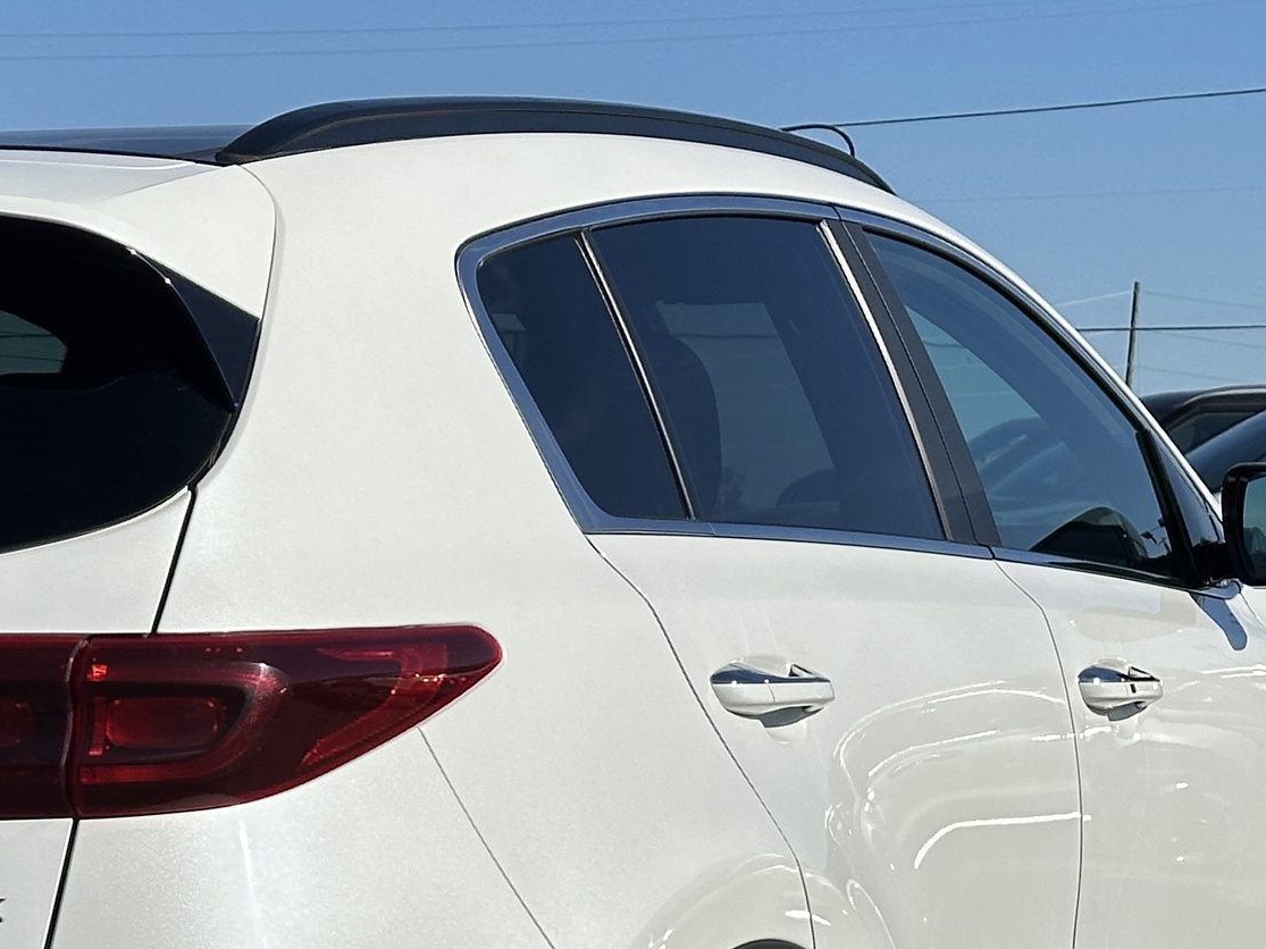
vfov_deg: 11.8
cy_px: 949
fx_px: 4535
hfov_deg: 15.7
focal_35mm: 124
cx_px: 102
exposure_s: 1/8929
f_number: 1.78
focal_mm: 6.86
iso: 64
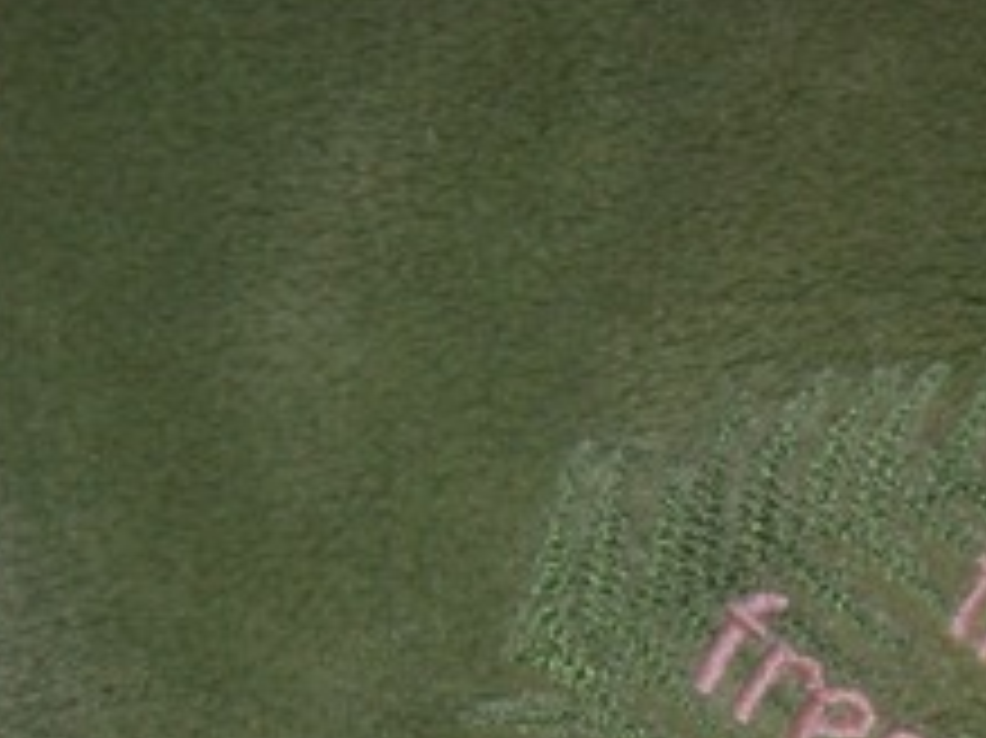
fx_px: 3160
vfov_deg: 12.9
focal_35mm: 111
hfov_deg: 17.3
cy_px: 954
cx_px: 1013
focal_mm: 6.3
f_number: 2.8
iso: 80
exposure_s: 1/60
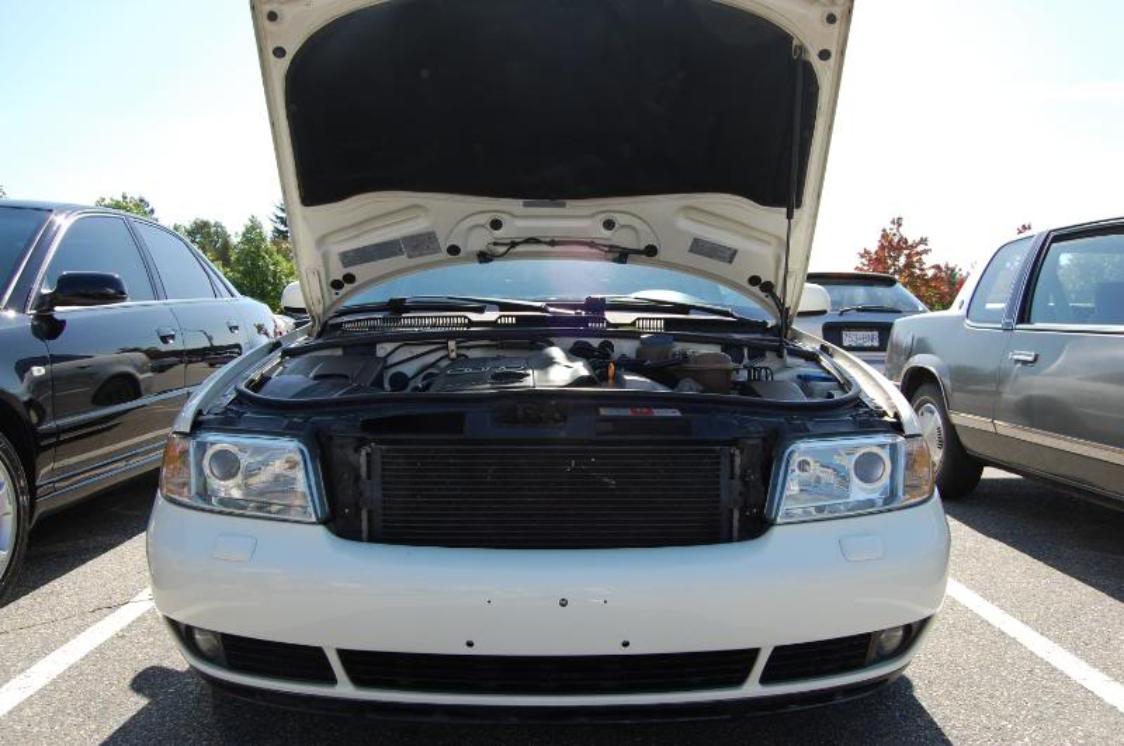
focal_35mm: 27
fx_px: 842
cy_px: 373
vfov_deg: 47.8
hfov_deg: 67.5
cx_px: 562
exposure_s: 1/200
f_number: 7.1
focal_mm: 18
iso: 200
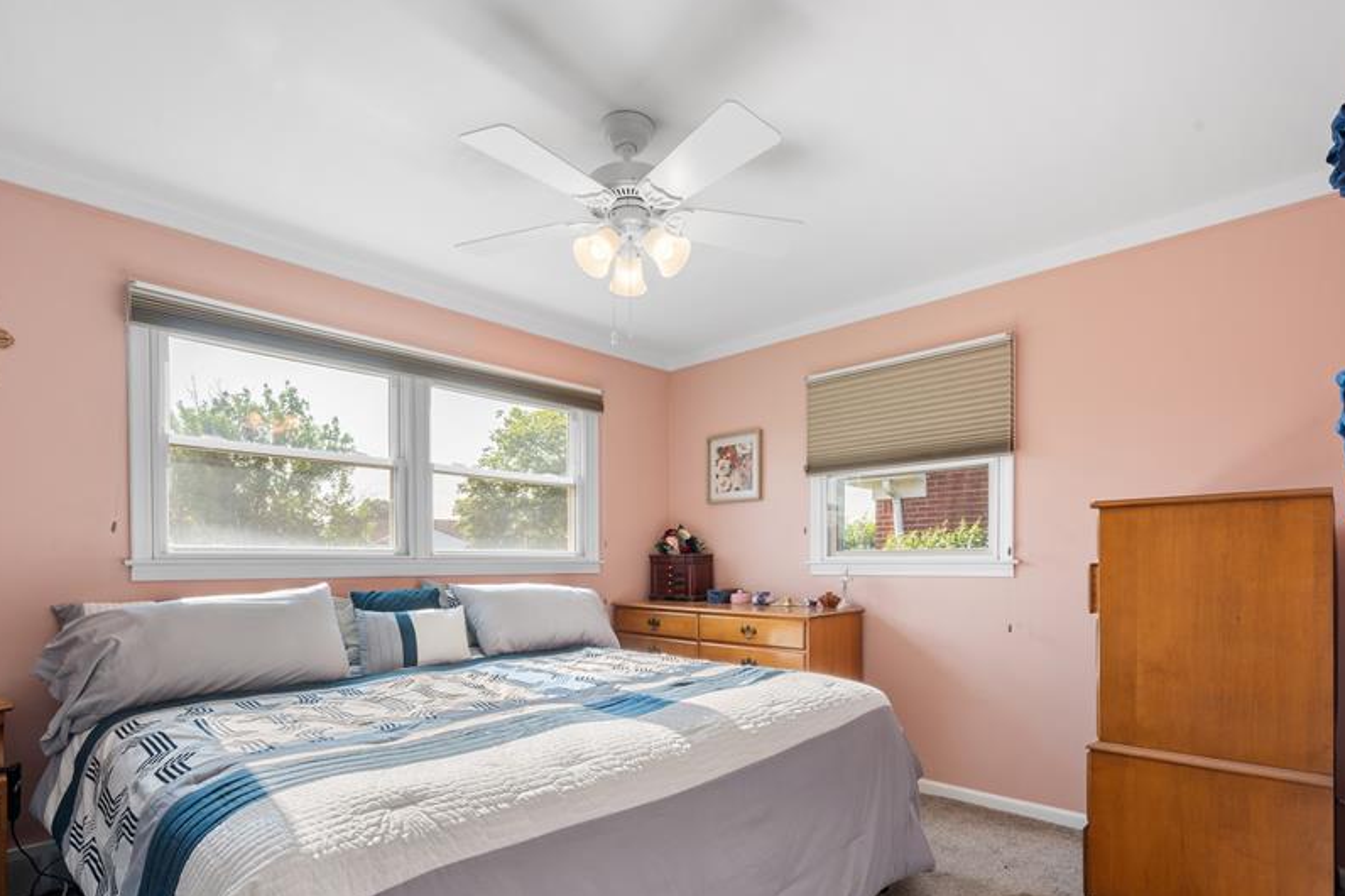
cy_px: 559
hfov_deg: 90.0
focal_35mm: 18
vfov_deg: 66.4
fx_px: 672
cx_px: 664
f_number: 11
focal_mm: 14
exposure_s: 1/4
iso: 100
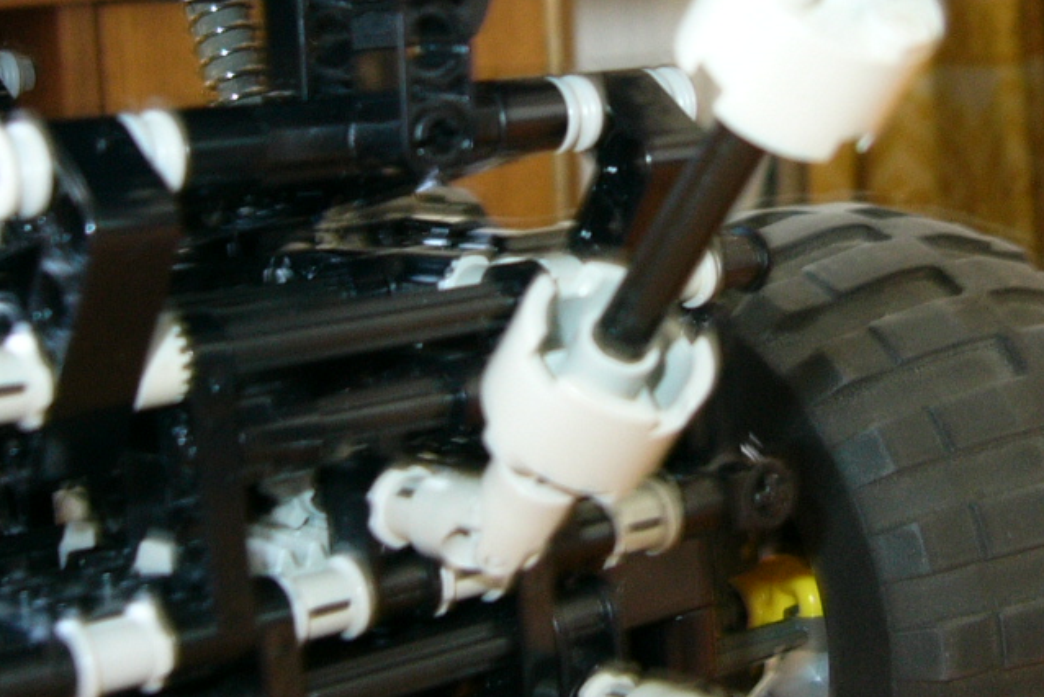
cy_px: 144
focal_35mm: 73
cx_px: 749
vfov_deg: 18.5
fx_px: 2118
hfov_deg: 27.4
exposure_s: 1/1.3
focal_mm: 5.8
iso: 100
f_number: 2.8
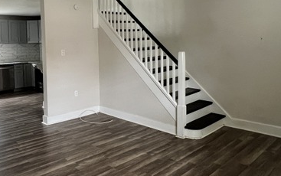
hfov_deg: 61.6
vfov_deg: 41.5
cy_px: 63
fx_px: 230
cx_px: 99
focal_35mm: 30
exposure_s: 1/60
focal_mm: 1.57
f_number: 1.8
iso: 400
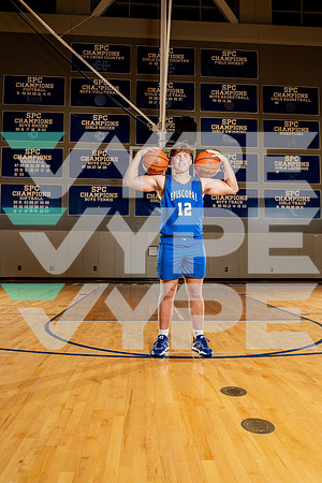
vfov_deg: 67.4
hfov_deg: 47.9
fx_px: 362
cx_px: 161
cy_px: 242
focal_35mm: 27
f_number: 4
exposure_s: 1/250
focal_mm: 27
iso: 250
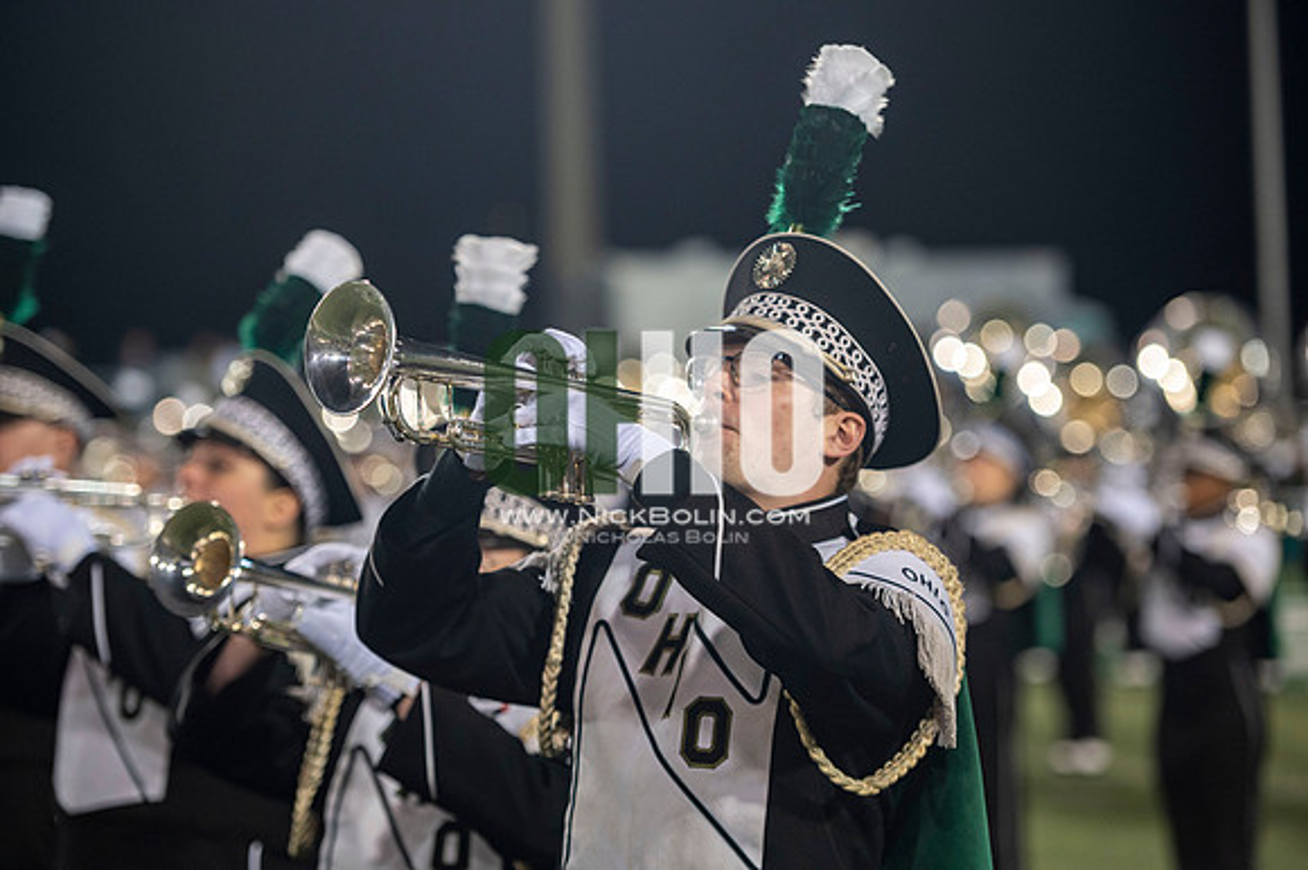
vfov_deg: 11.0
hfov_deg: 16.4
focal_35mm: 125
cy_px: 435
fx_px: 4539
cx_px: 654
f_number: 2.8
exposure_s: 1/500
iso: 1000
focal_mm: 125
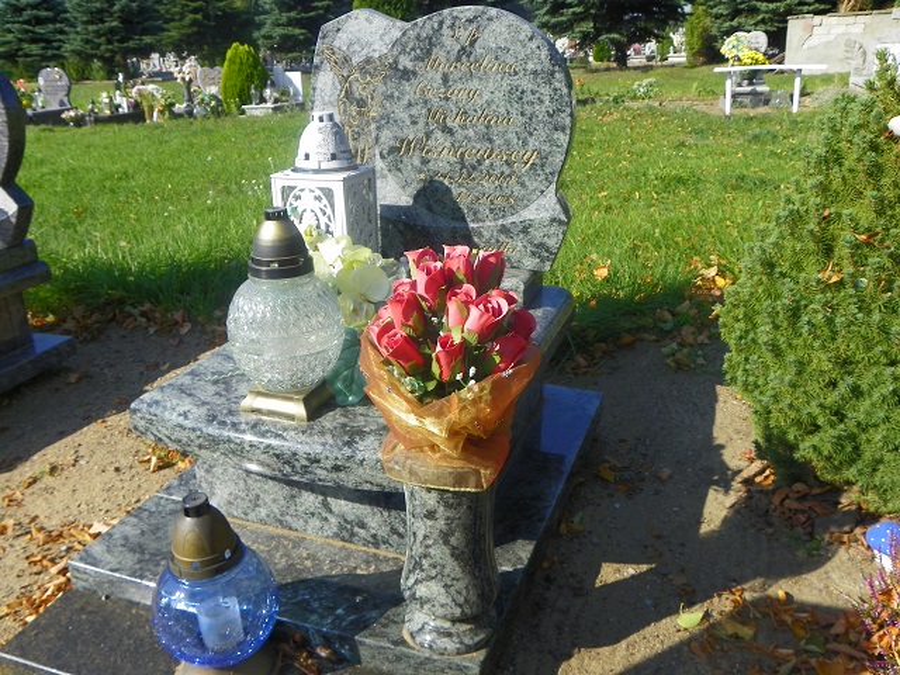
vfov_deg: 44.2
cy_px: 338
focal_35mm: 32
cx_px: 450
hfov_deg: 56.8
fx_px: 832
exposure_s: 1/250
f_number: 4
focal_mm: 5.7
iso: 64
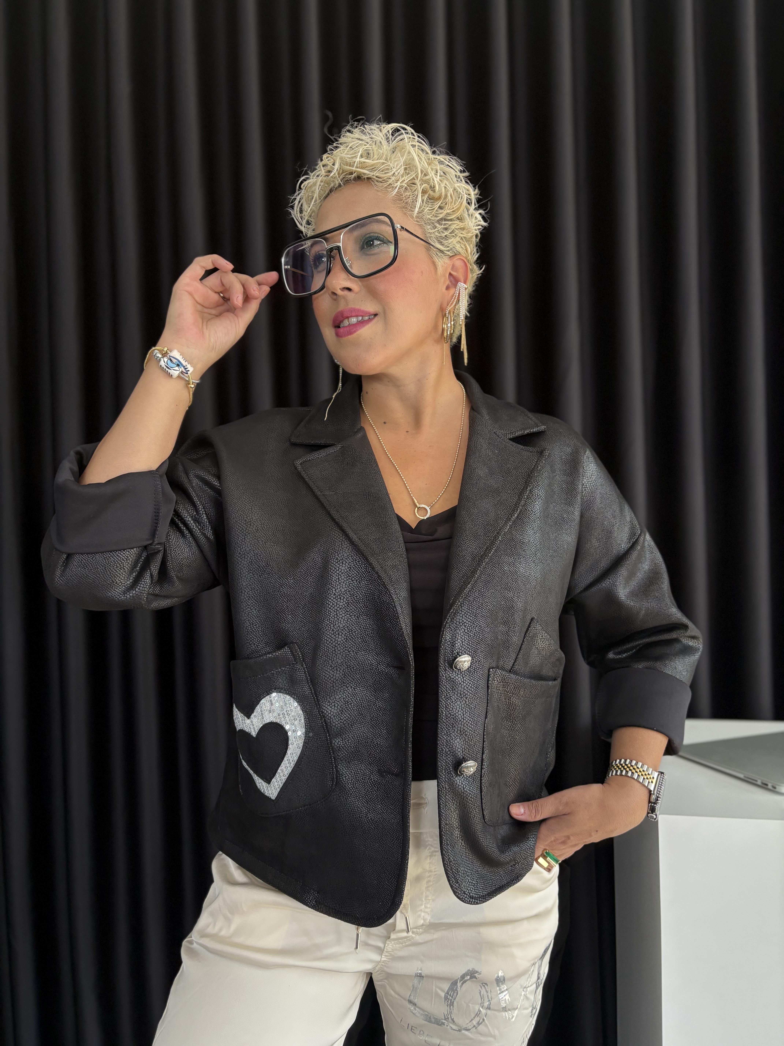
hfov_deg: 53.1
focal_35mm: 26
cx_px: 392
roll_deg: +1.6
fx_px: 785
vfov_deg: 67.3
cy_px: 523
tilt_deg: +0.4
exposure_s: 1/62
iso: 125
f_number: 1.6
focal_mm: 5.96
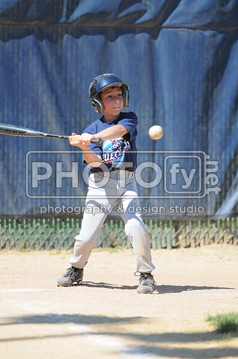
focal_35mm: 450
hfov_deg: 3.0
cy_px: 180
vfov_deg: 4.6
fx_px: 4476
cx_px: 119
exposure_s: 1/800
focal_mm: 300
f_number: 4
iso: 200
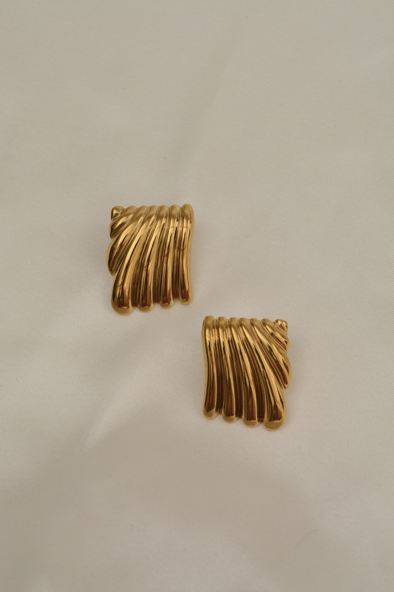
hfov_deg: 16.4
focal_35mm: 84
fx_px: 1371
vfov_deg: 24.3
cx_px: 198
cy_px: 297
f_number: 11
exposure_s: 1/500
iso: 500
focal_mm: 55
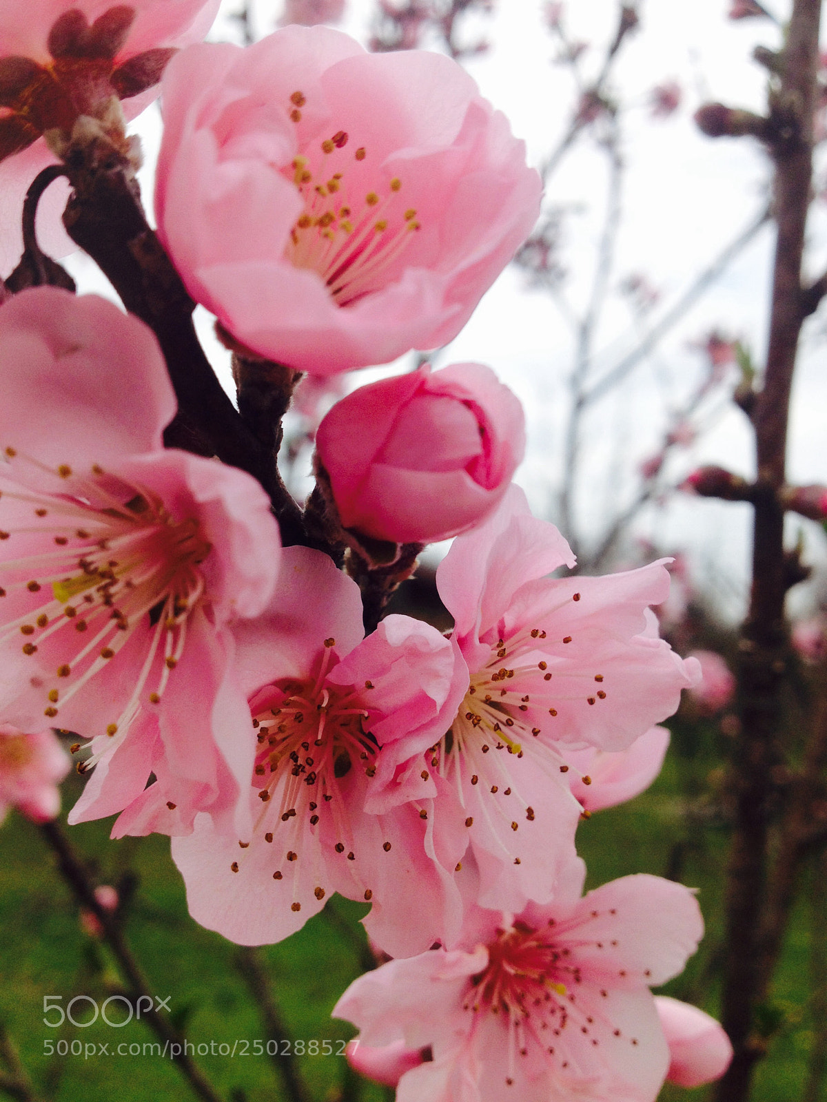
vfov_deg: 52.6
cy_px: 551
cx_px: 414
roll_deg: -1.3
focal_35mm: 35
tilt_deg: +6.1
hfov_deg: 40.7
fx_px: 1115
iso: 50
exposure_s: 1/876
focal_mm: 4.28
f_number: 2.4
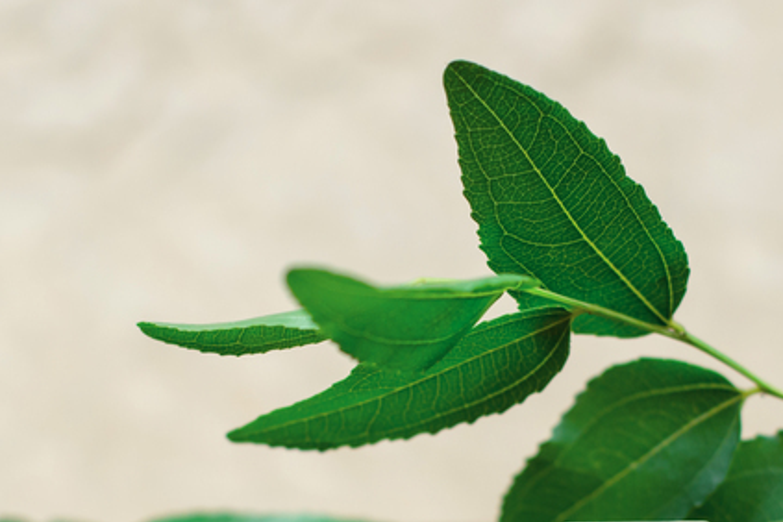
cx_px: 404
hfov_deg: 14.4
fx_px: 3088
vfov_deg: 9.6
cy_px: 462
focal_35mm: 142
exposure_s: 1/60
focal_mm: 50
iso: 320
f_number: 3.5
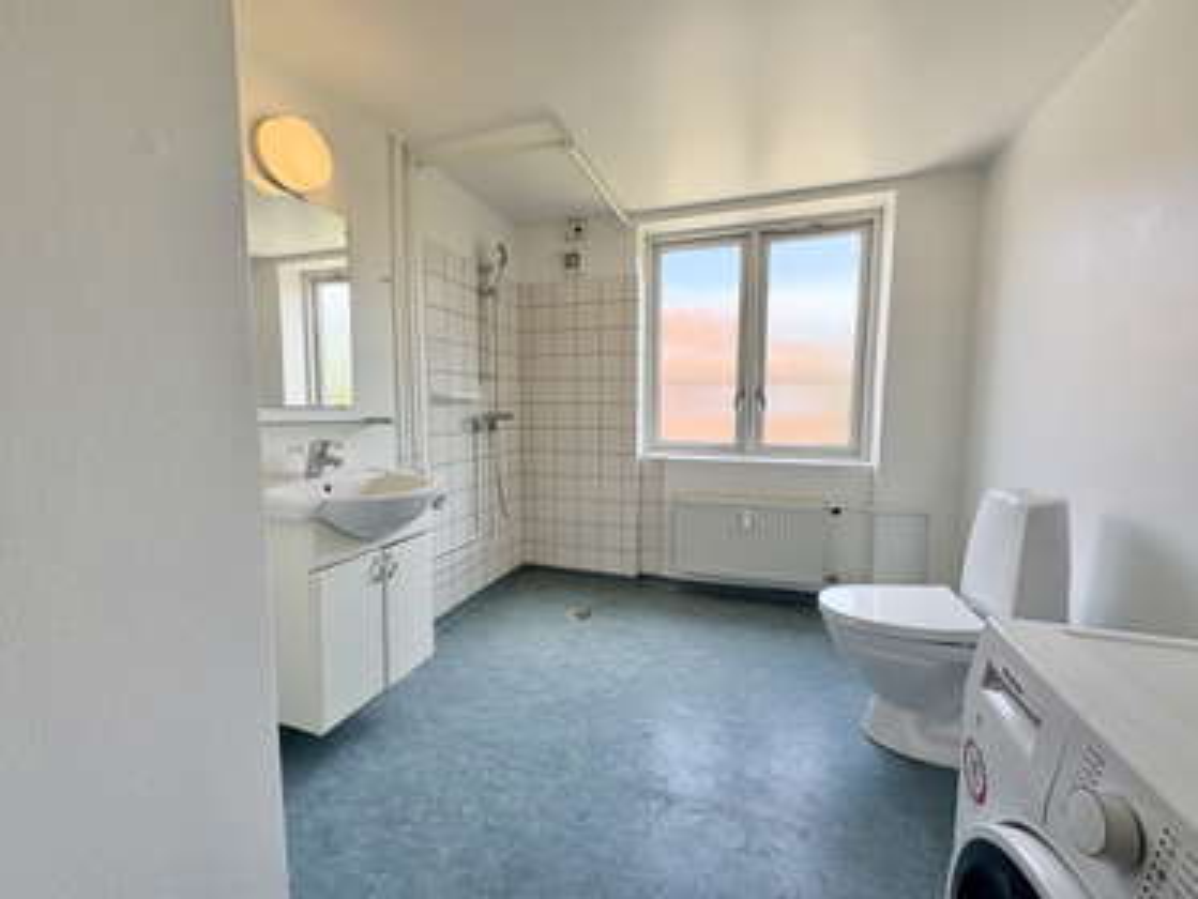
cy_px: 450
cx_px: 599
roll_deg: +0.1
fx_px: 485
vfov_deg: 85.7
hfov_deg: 102.0
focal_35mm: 14
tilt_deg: -5.5
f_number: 2.2
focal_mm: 2.22
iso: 64
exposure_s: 1/239
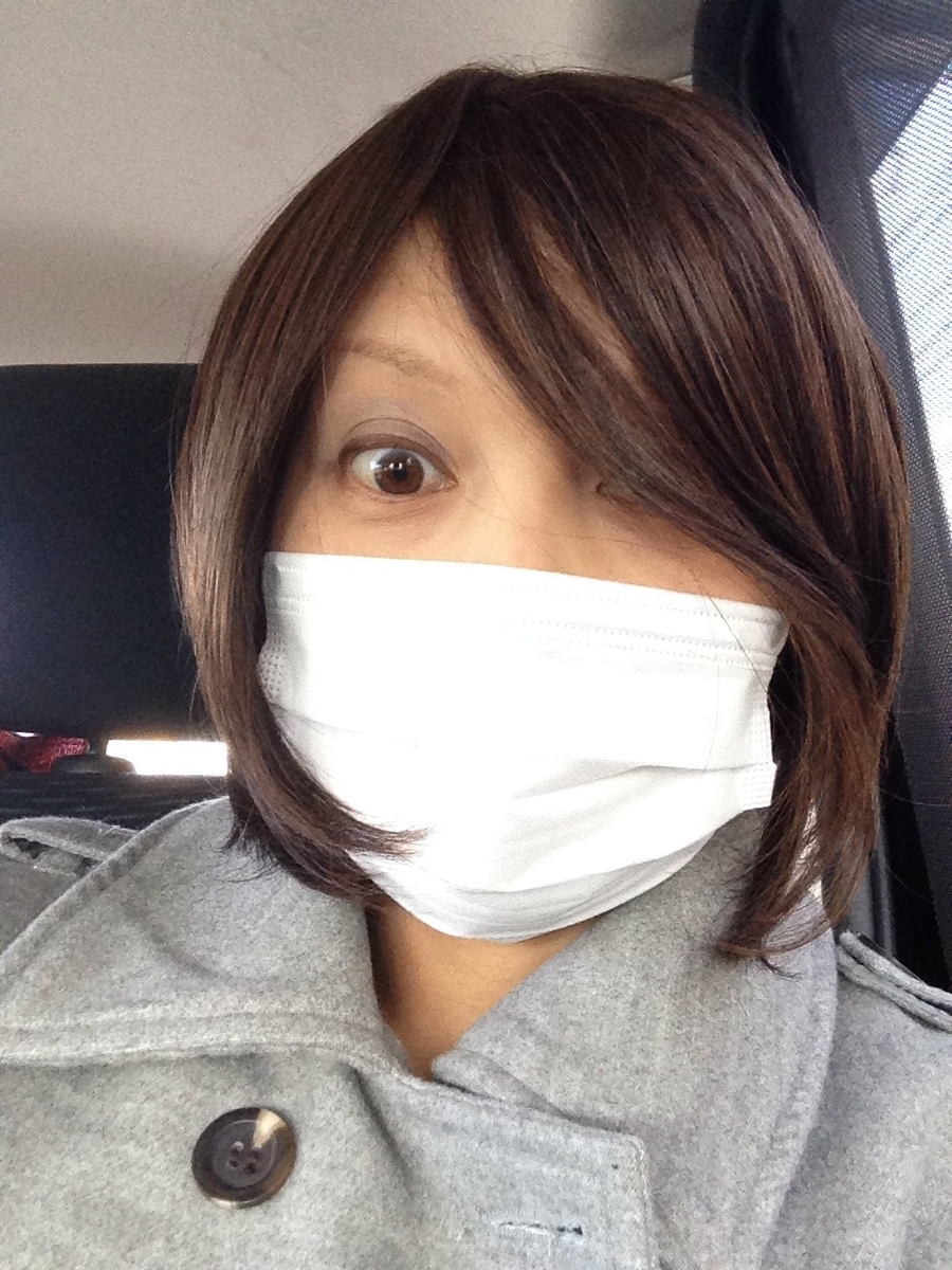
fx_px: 1283
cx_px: 476
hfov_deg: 40.7
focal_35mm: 35
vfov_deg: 52.6
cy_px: 635
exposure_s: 1/30
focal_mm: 2.18
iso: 200
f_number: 2.4
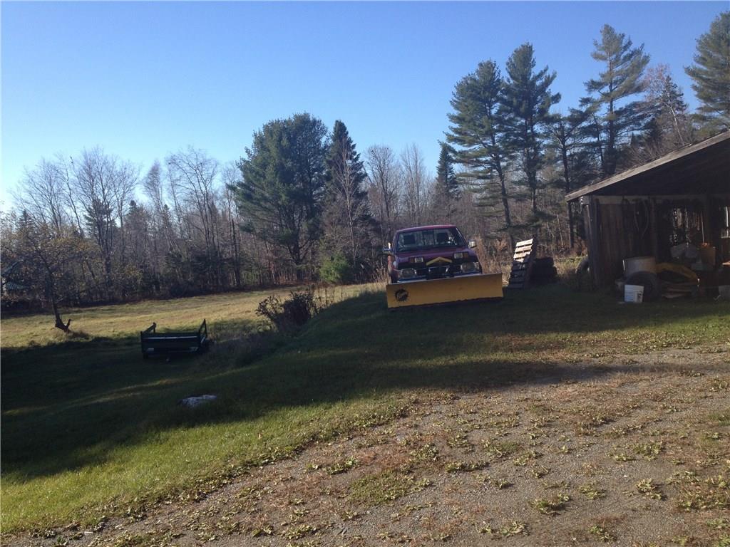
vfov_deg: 40.7
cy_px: 274
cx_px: 365
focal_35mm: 35
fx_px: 738
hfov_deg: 52.6
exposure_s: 1/968
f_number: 2.4
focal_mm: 4.28
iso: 50
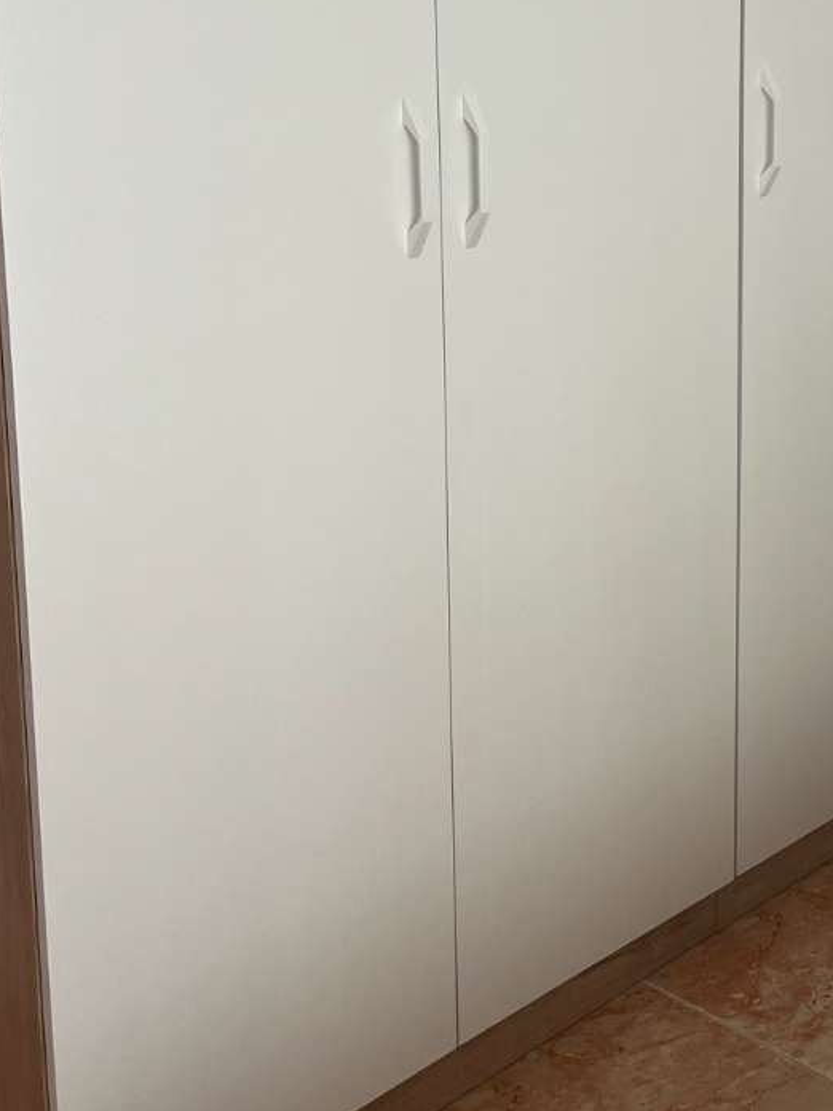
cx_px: 738
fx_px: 1797
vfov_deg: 33.3
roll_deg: -0.6
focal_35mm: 56
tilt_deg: -11.6
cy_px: 219
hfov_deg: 25.4
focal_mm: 5.1
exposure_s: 1/119
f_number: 1.6
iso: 125
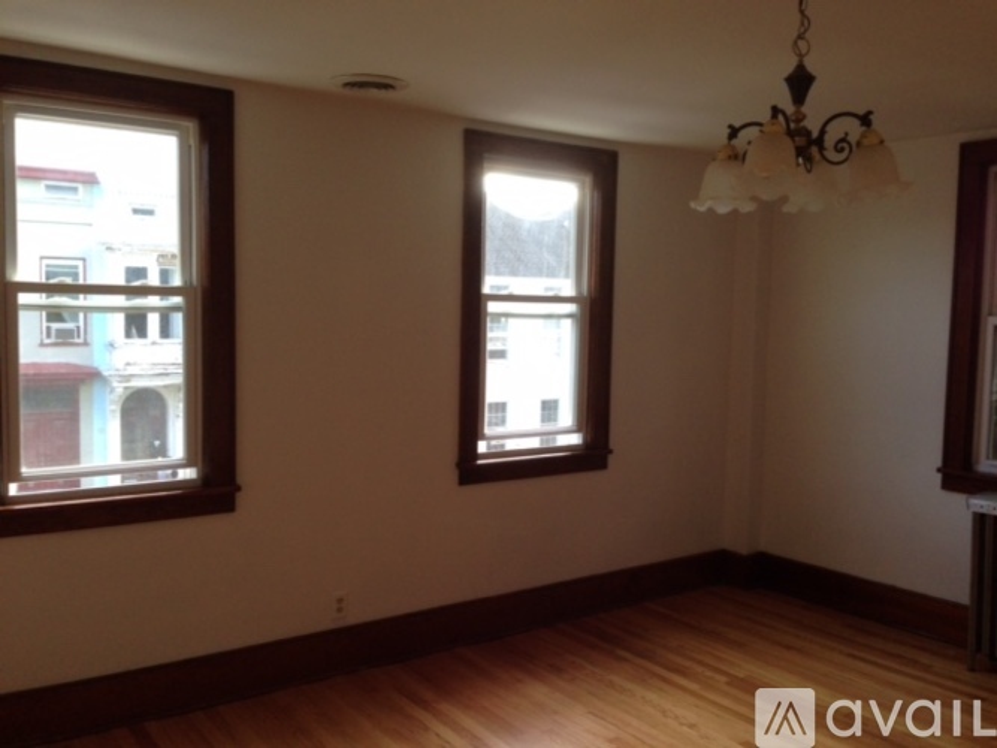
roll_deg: -2.1
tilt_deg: -2.8
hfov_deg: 55.4
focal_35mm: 33
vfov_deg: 42.9
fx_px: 950
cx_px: 498
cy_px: 374
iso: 80
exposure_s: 1/120
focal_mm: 4.12
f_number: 2.4
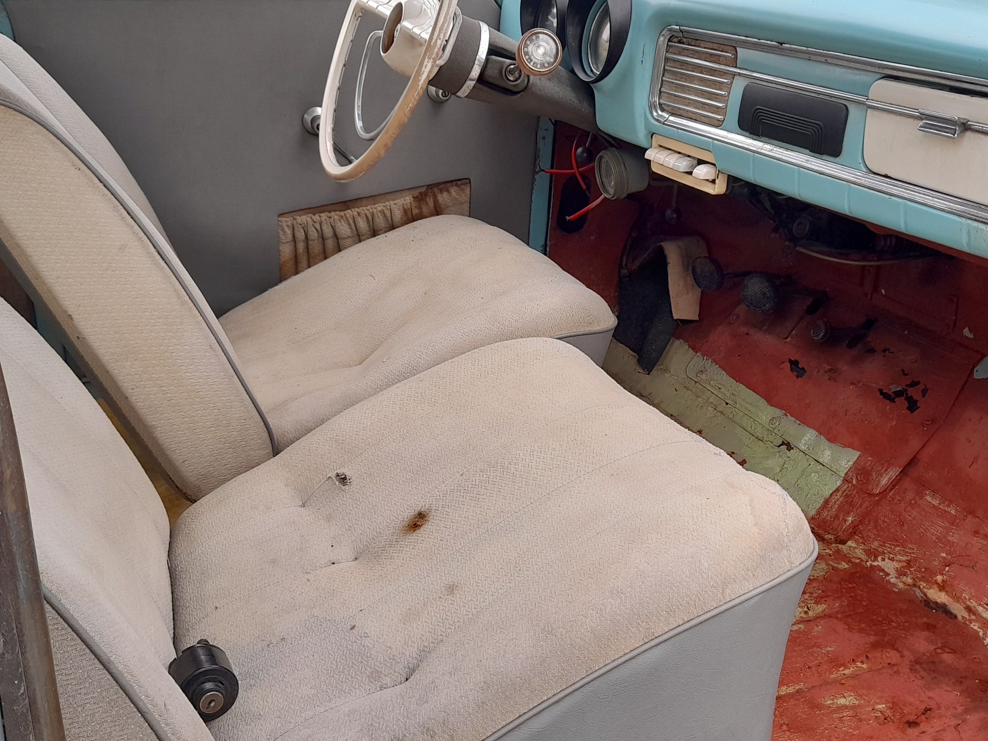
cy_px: 355
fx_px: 1085
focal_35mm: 38
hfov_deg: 48.8
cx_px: 578
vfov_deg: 37.7
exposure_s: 1/100
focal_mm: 4.6
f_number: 2
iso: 32
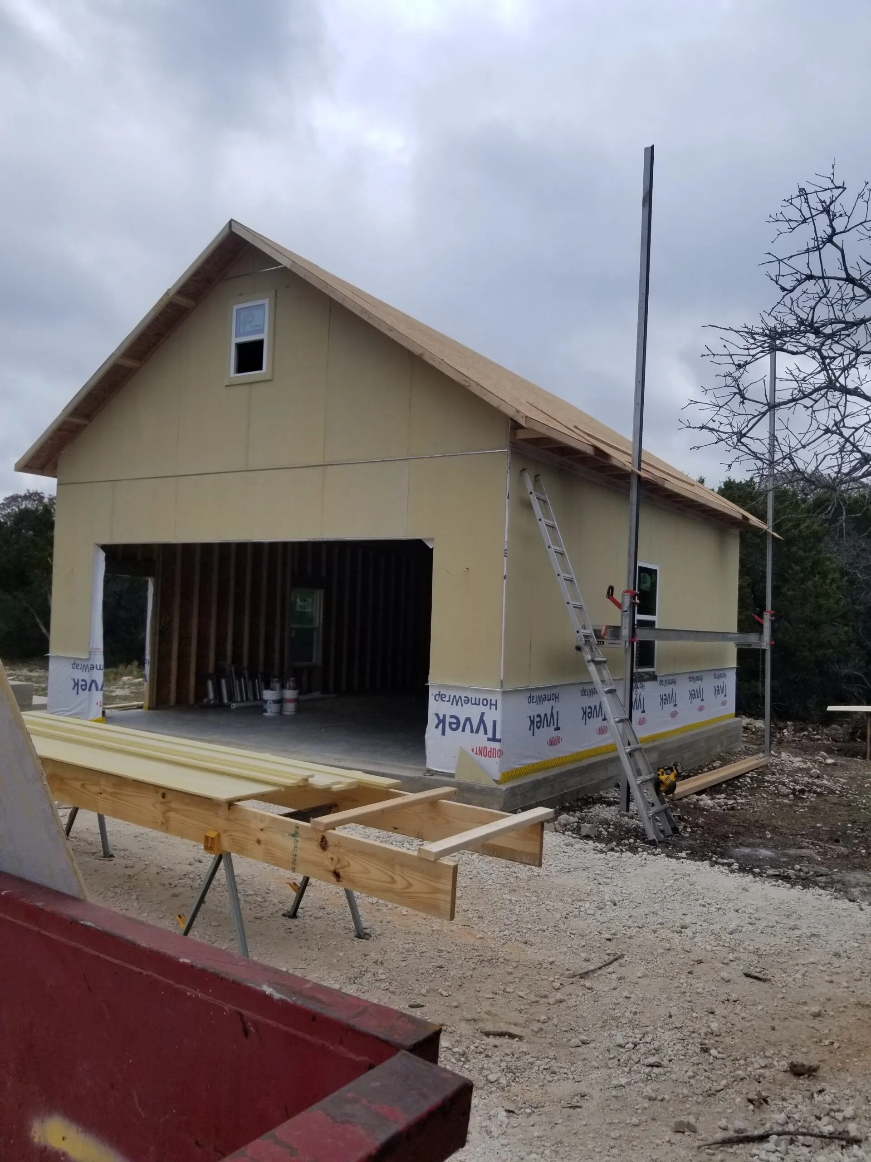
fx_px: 872
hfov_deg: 53.1
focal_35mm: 26
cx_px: 436
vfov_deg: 67.3
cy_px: 581
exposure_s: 1/483
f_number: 1.7
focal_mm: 4.3
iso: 50
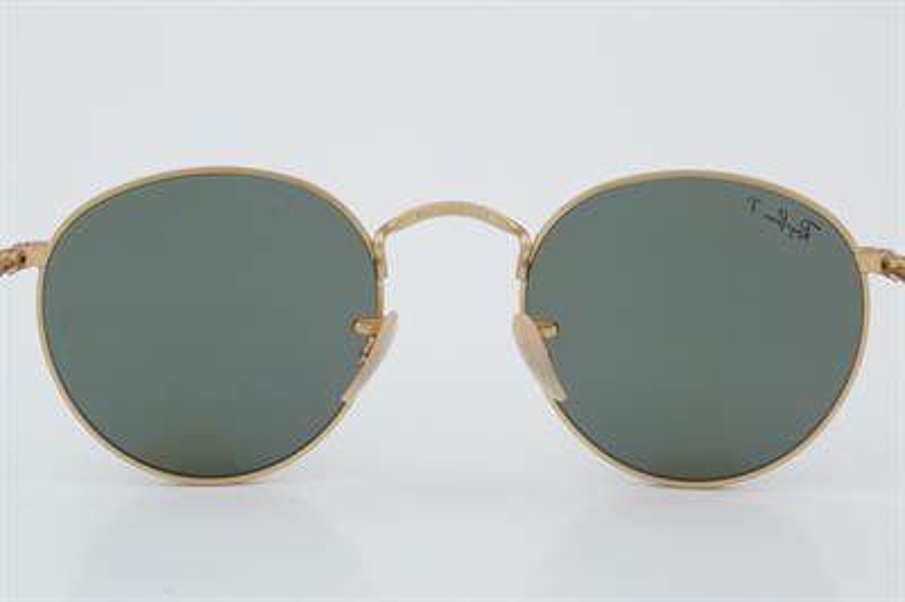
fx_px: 2072
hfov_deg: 24.6
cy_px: 301
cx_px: 452
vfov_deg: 16.5
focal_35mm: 82
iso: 100
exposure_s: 1/4
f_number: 32
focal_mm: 55
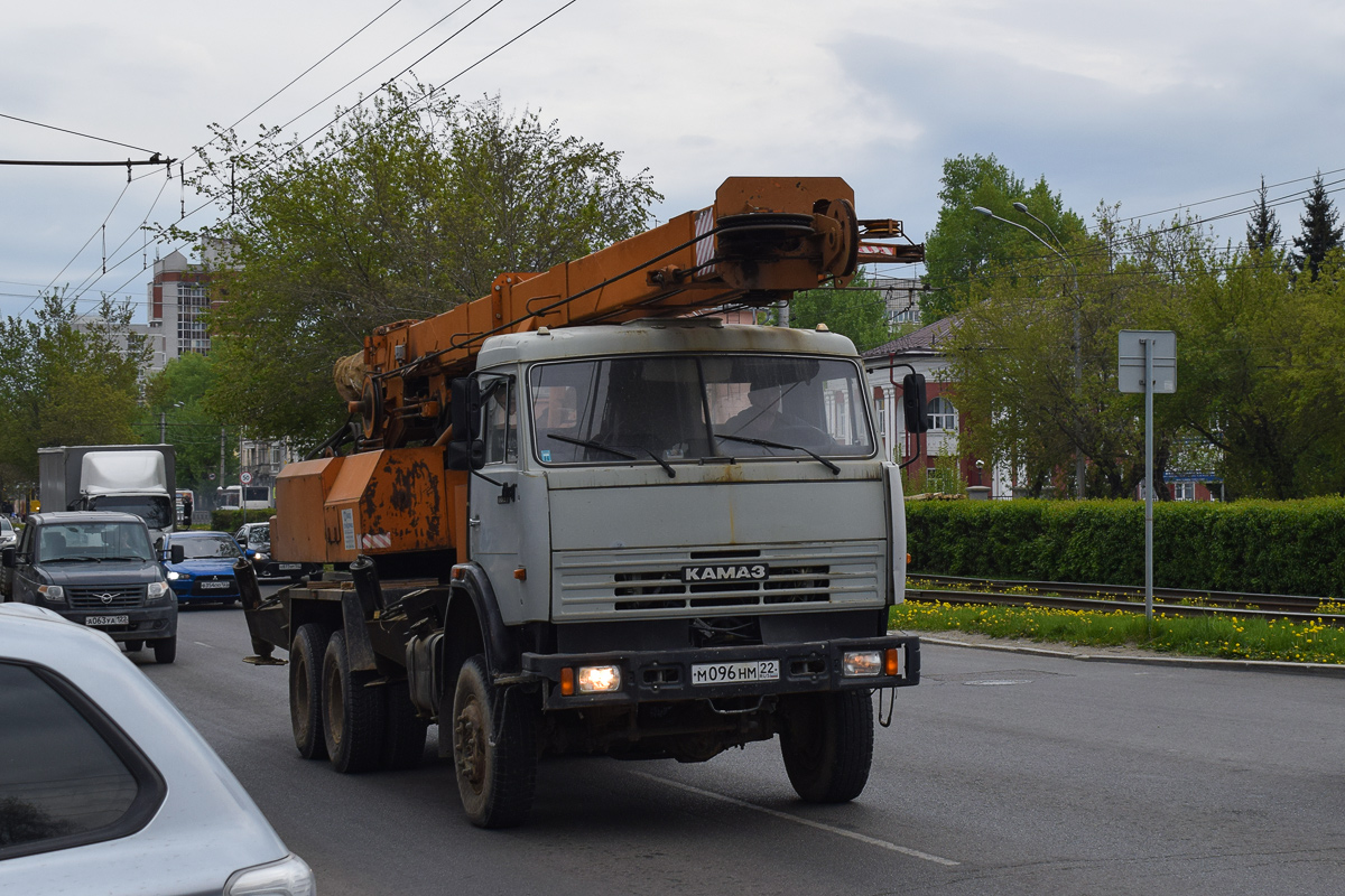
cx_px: 672
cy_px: 448
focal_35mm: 52
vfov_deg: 25.8
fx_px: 1961
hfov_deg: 37.9
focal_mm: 35
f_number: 7.1
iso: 200
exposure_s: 1/1000
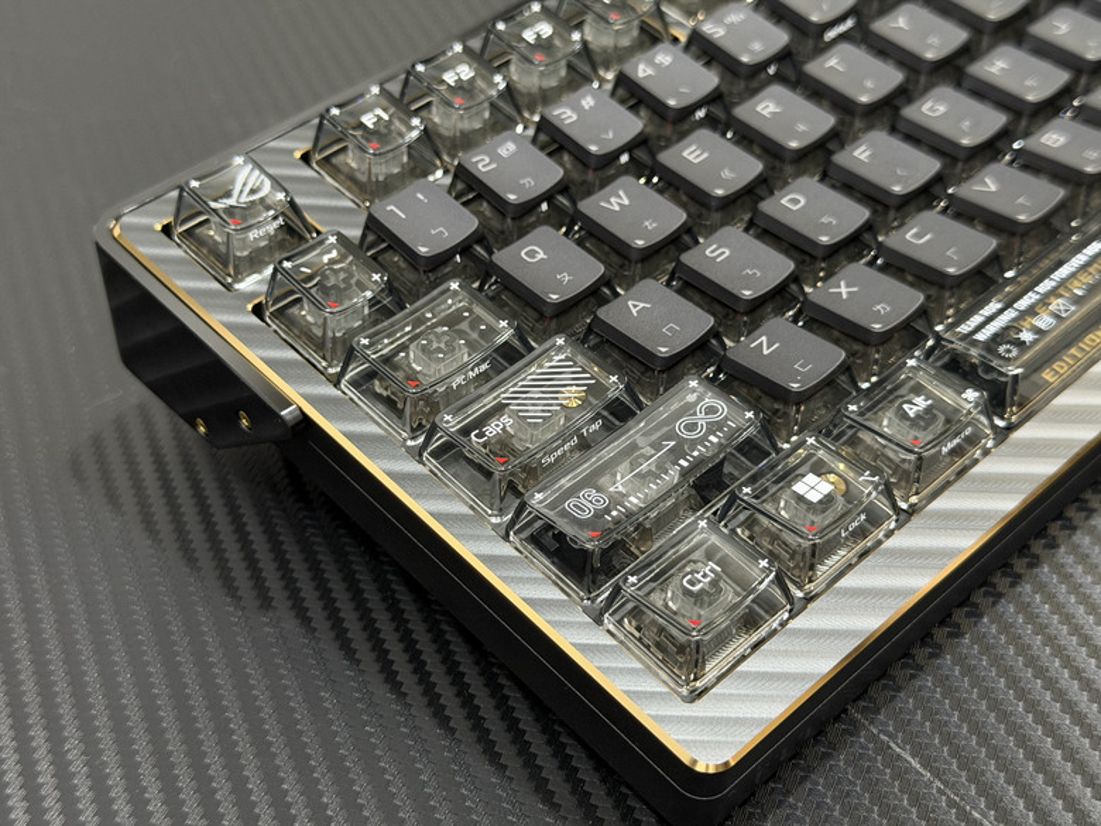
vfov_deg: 30.3
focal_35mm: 48
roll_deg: +5.7
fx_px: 1527
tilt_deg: -41.3
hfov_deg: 39.7
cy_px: 413
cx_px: 550
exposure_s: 1/40
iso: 320
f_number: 1.78
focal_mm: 6.76
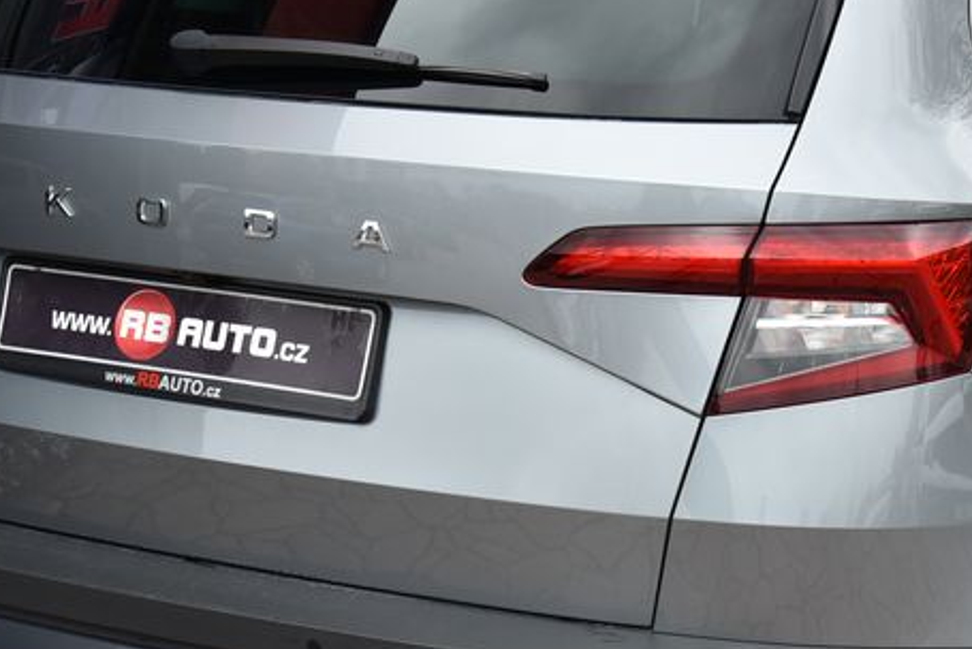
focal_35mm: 90
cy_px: 376
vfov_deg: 15.2
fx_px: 2431
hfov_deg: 22.5
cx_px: 656
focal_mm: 40
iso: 500
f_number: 5.6
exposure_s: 1/125
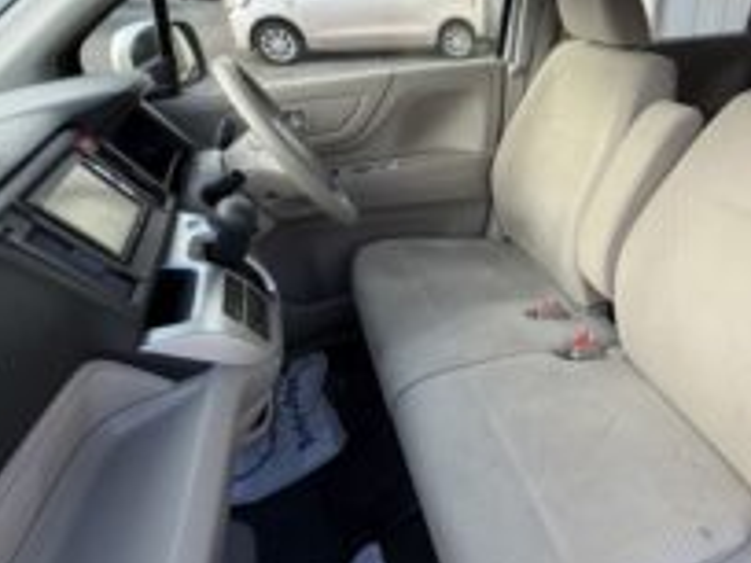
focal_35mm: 24
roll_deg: -2.3
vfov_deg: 56.6
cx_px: 571
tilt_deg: -27.8
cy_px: 245
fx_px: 521
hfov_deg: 66.7
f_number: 2.2
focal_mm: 2.22
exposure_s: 1/161
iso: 40
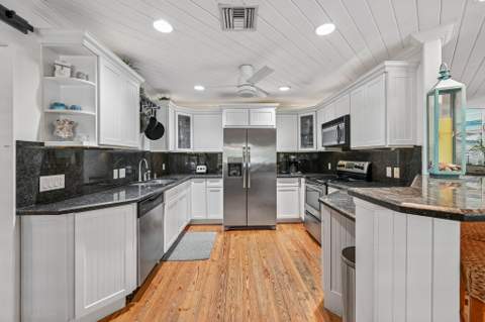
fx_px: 188
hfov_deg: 104.3
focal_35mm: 14
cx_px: 242
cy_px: 161
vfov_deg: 81.1
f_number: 8
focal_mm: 14
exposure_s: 1/80
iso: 3200
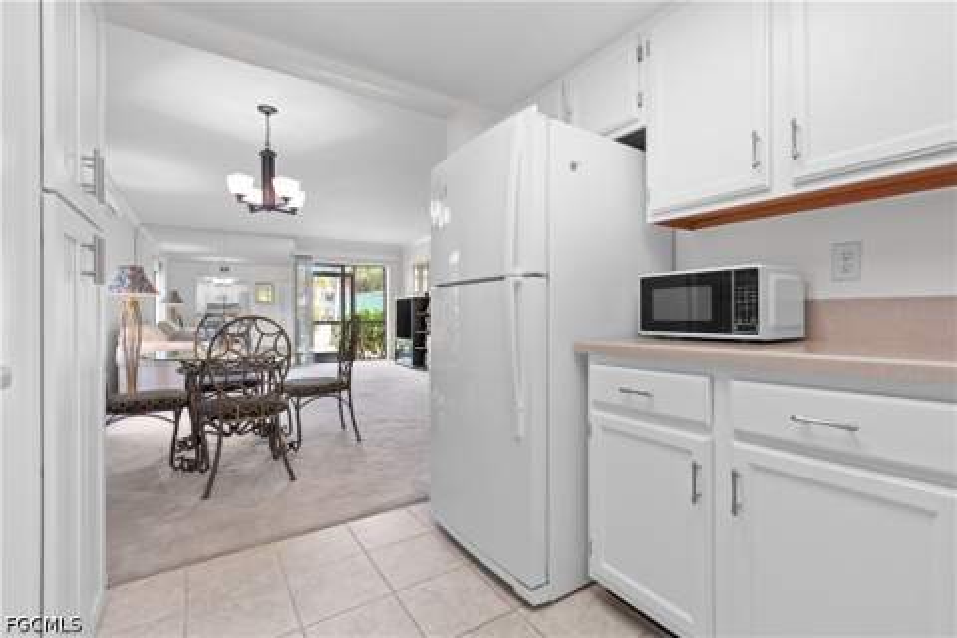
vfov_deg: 77.3
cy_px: 319
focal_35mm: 15
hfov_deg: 100.4
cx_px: 478
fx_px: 399
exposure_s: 1/60
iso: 800
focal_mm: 10
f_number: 4.5
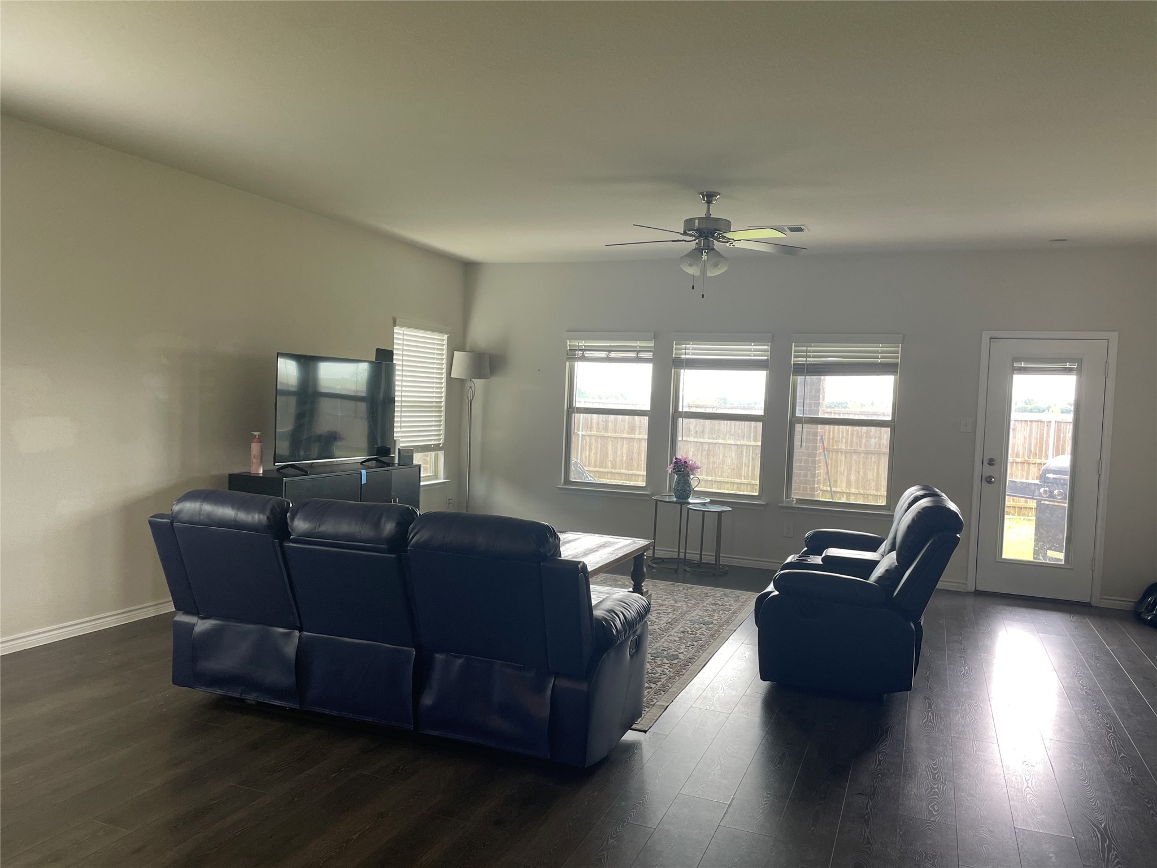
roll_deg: -2.7
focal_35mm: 26
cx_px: 578
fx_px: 869
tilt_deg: -0.6
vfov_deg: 53.1
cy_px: 434
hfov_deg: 67.3
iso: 100
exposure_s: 1/120
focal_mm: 4.2
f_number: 1.6
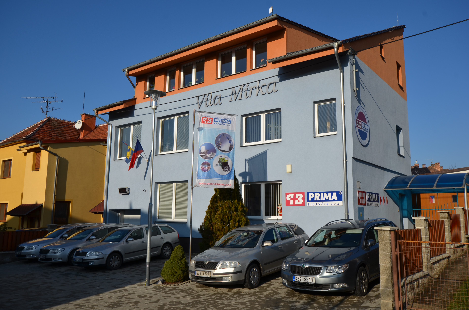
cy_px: 155
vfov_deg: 43.4
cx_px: 234
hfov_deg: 62.0
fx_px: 390
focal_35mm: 30
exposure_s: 1/320
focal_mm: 20
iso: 100
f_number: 9
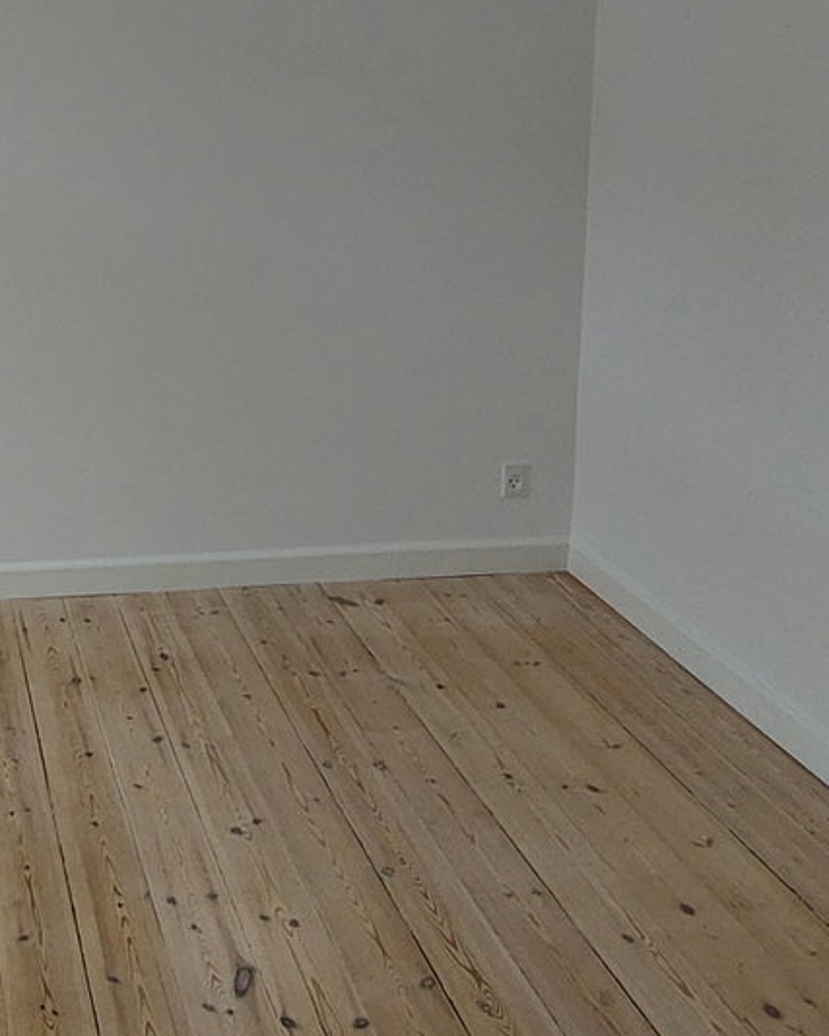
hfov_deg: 34.9
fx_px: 1166
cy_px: 165
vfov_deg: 44.8
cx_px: -31
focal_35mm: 38
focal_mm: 1.74
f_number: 2.2
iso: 125
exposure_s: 1/50
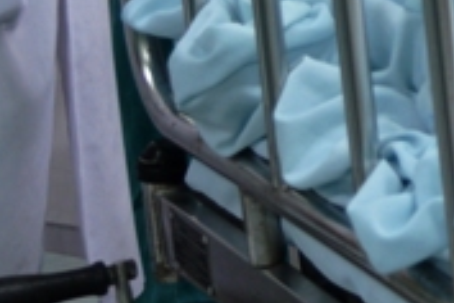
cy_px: -546
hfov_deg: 8.5
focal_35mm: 231
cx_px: 870
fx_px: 2913
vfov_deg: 5.6
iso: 400
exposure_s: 1/40
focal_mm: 40
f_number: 4
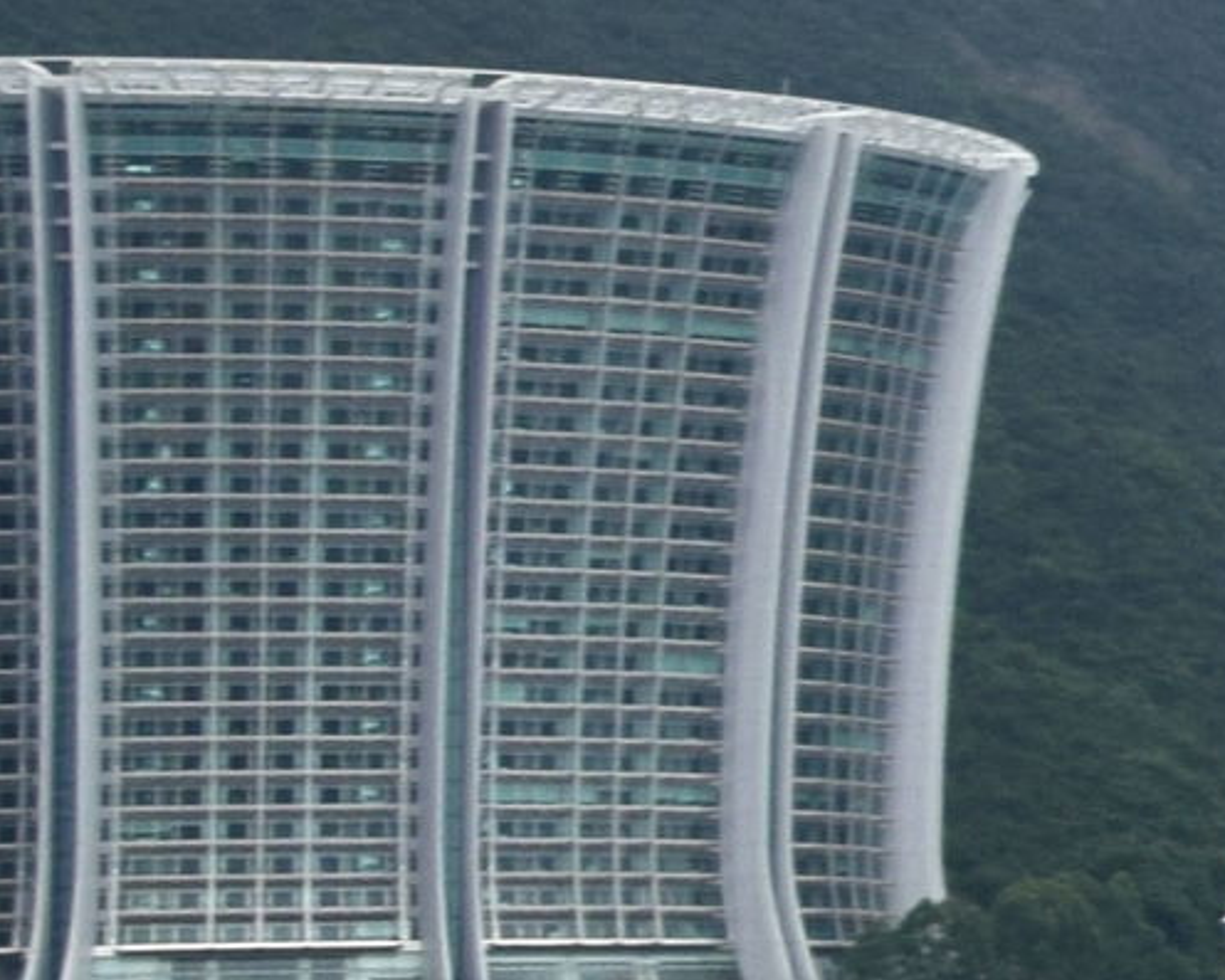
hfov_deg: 16.4
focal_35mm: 98
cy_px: 726
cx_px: 2205
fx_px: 3554
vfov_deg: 15.6
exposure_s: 1/250
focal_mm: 18
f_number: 8
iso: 200
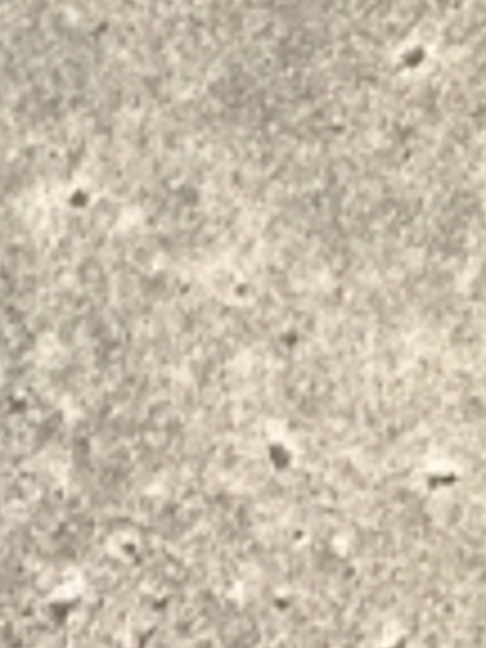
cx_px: 1462
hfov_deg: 6.6
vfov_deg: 8.6
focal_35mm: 206
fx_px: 3856
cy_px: -1026
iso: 32
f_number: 2.2
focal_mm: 4.15
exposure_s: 1/1412
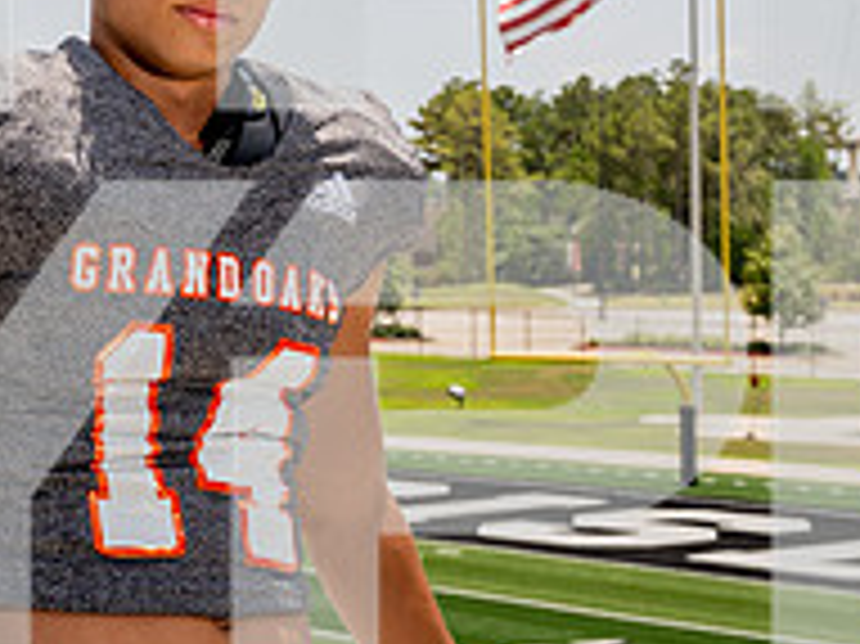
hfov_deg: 16.3
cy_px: 421
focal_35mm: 120
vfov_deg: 12.3
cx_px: 144
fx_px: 2979
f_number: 7.1
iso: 100
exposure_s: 1/250
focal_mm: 41
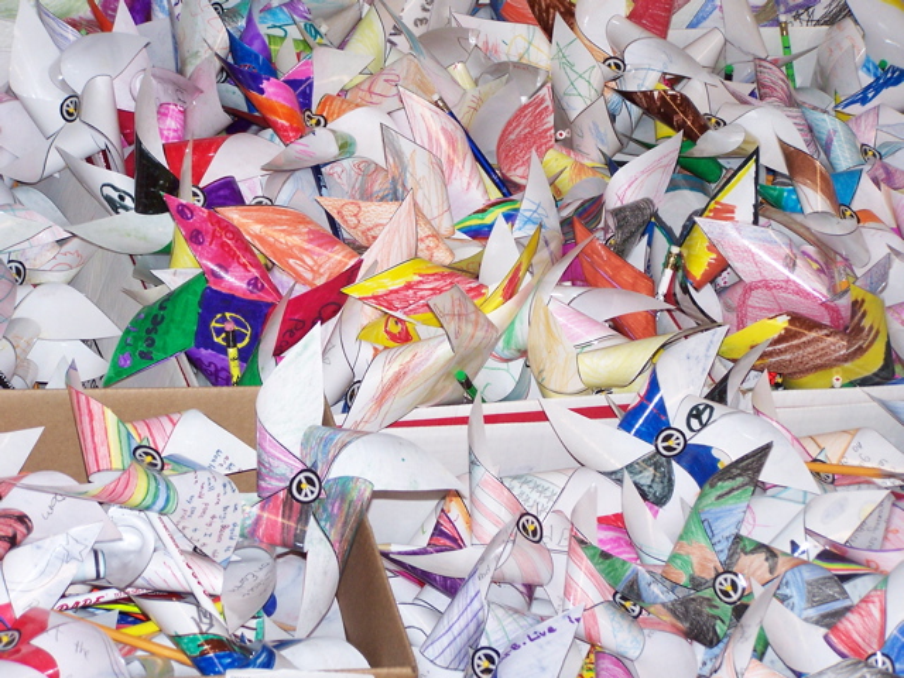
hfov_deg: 18.7
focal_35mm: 105
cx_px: 452
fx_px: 2742
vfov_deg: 14.1
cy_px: 339
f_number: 3.2
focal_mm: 17.5
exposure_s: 1/90
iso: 140
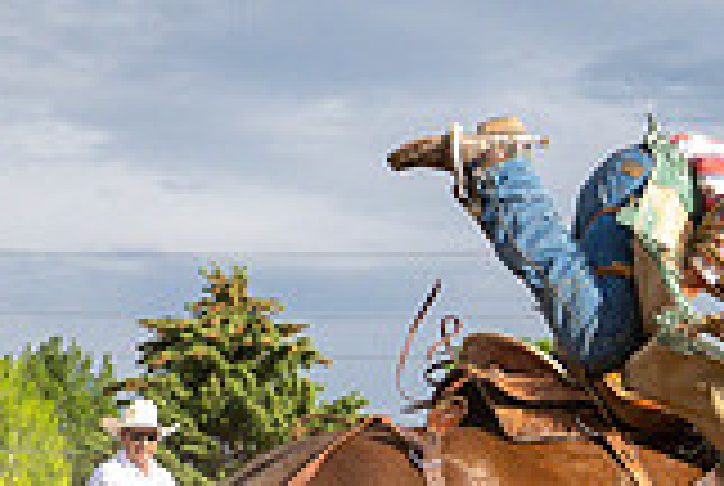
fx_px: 3526
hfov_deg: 11.5
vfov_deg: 7.7
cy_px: 736
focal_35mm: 175
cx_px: 804
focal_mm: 32
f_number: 3.5
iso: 800
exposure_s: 1/10000
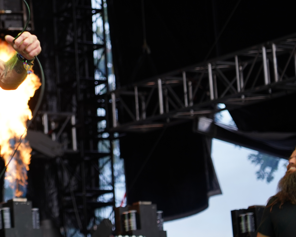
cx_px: -22
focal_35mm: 182
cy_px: 26
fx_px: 1594
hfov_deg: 10.5
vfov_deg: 8.5
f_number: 4
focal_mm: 90
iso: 320
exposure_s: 1/100
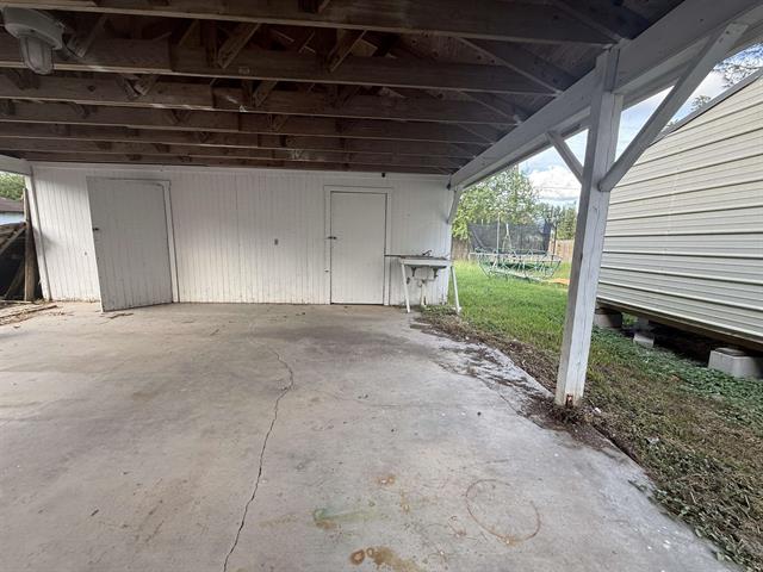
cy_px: 286
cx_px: 382
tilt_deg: -8.4
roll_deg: -1.2
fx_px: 309
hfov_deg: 102.1
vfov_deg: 85.7
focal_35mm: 14
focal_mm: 2.22
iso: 64
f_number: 2.2
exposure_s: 1/153
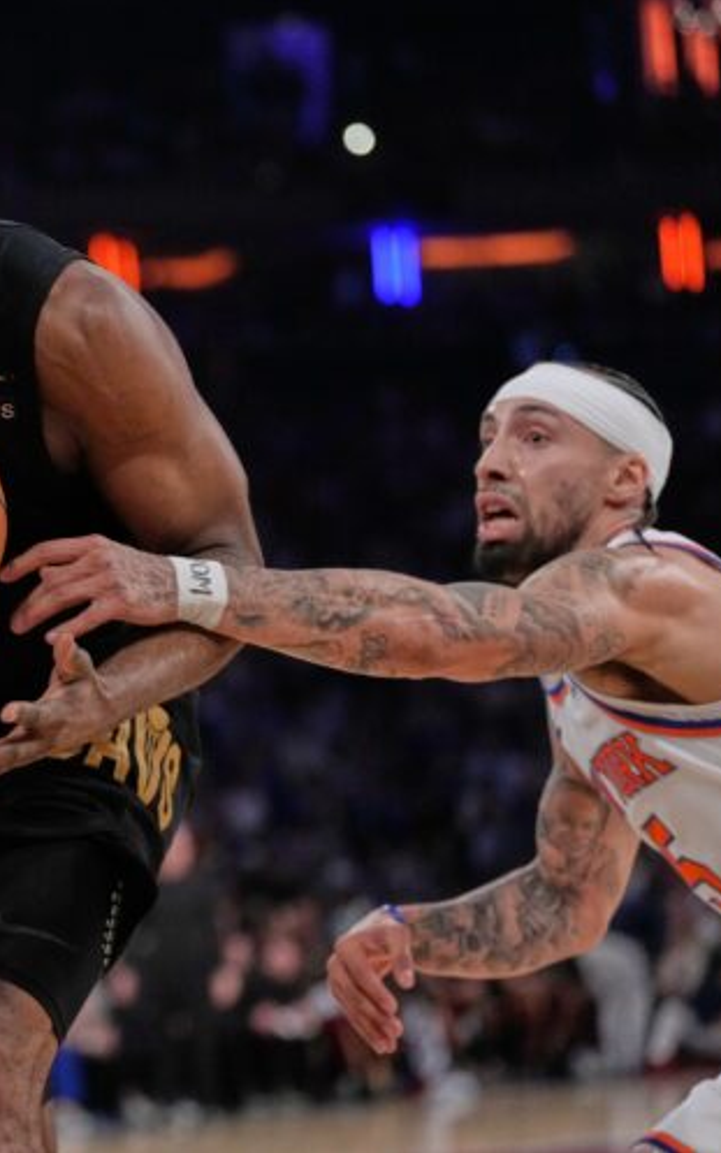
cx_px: -118
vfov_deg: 14.6
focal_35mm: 143
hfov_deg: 9.1
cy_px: 575
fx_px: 4492
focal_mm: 93
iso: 3200
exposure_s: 1/2000
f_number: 2.8
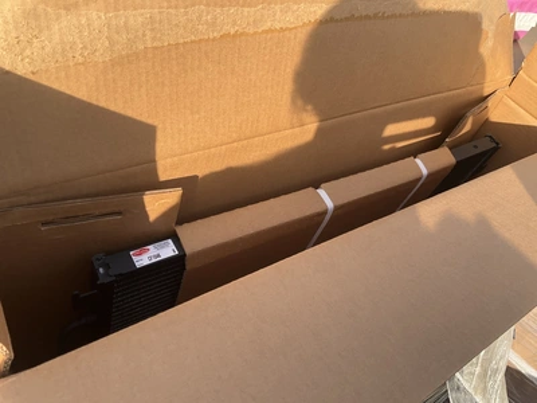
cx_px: 268
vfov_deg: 48.2
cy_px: 202
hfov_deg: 61.7
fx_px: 450
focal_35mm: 29
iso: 25
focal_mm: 3
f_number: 1.8
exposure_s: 1/683
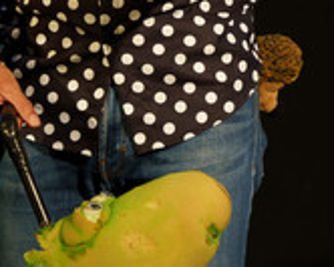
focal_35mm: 235
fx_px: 2324
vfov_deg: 6.5
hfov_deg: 8.2
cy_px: -154
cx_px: 123
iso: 320
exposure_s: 1/80
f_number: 3.5
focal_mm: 65
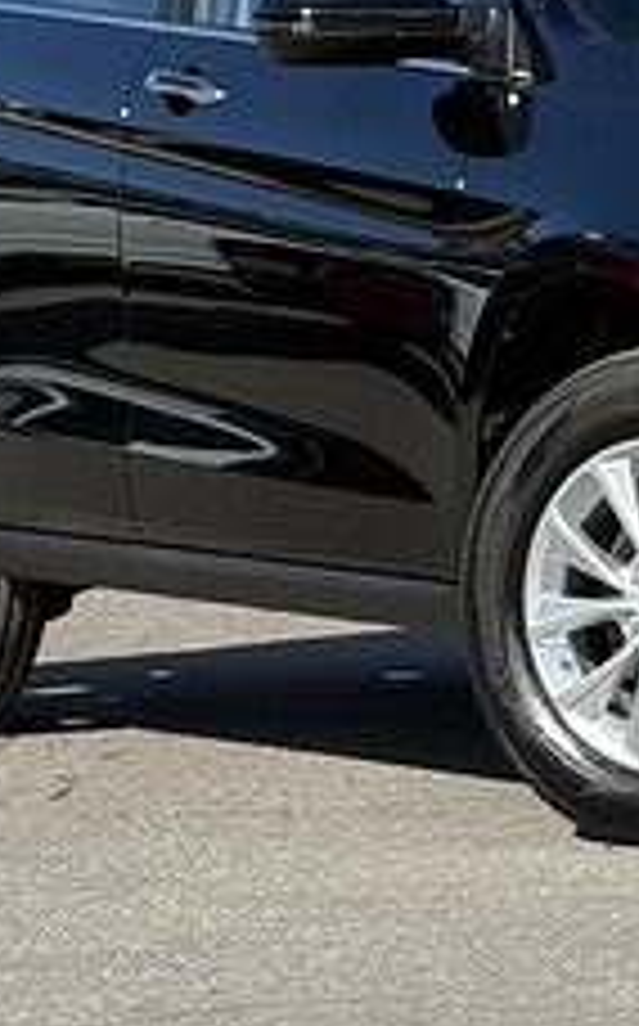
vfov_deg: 6.9
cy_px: 320
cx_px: 801
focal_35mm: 306
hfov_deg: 4.3
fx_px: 8548
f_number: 2.8
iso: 64
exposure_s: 1/903
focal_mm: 15.66
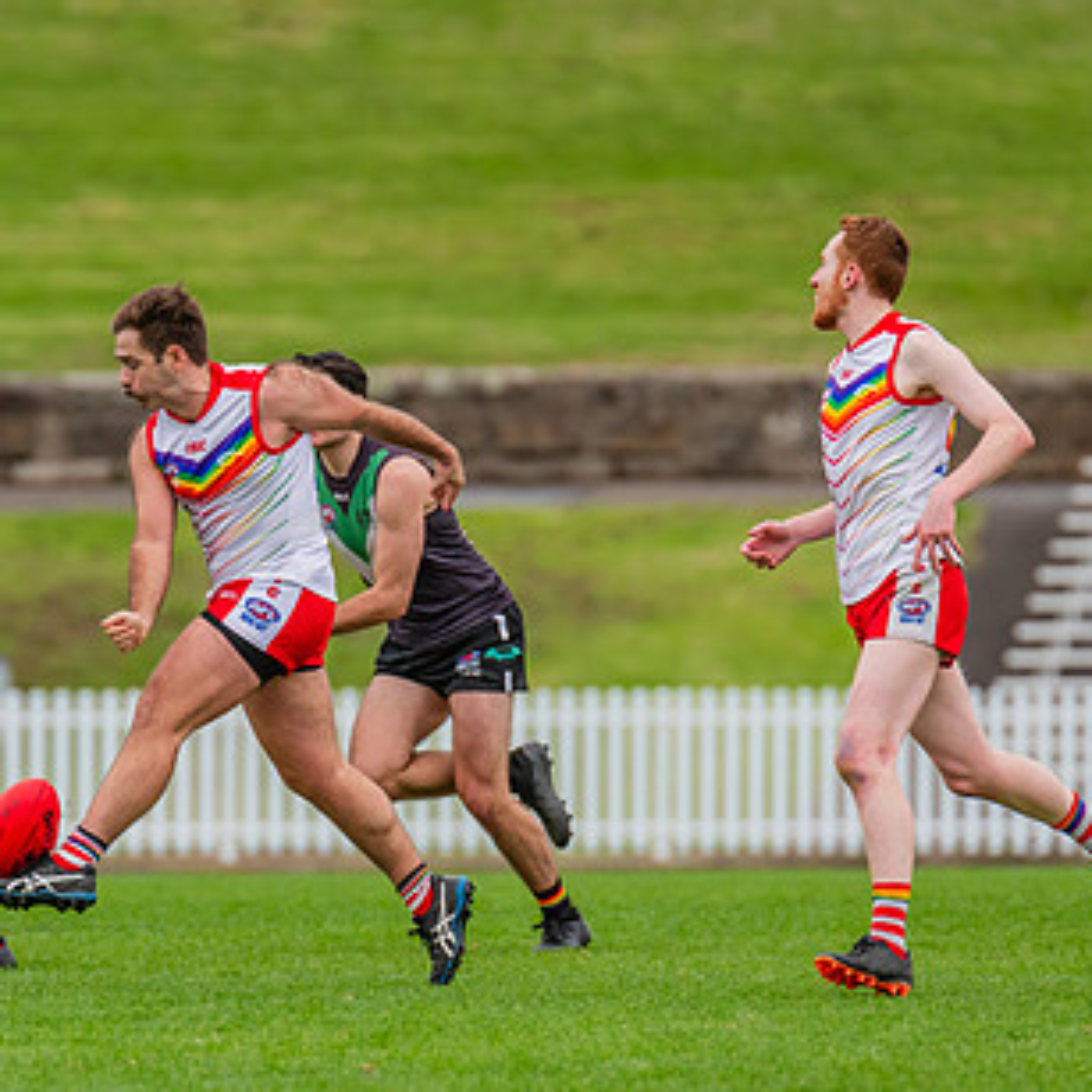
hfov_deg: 2.4
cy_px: 635
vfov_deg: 2.4
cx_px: 213
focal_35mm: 721
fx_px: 25733
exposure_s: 1/1000
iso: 800
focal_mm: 420
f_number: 5
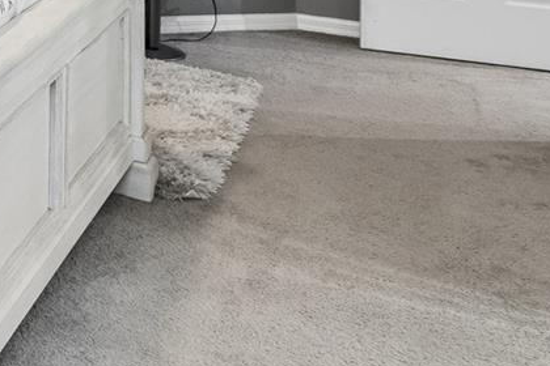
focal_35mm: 61
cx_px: -397
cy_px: -248
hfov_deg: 22.4
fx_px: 932
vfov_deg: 18.5
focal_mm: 16
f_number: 9
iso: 1000
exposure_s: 1/3.33
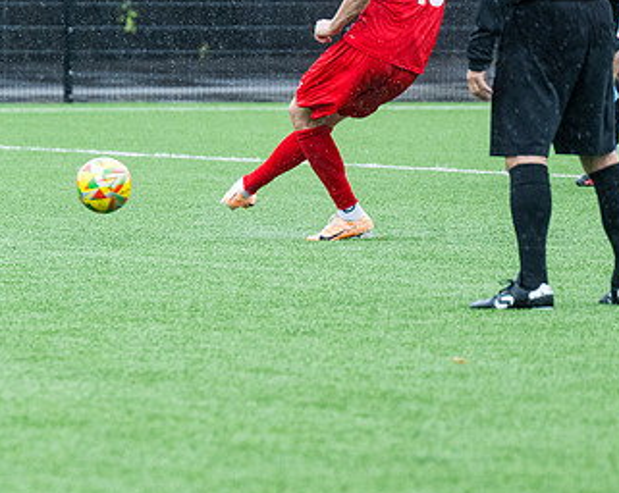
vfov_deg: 3.3
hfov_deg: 4.2
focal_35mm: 463
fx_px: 8472
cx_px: 27
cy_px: 179
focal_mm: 155
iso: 1000
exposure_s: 1/2000
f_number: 4
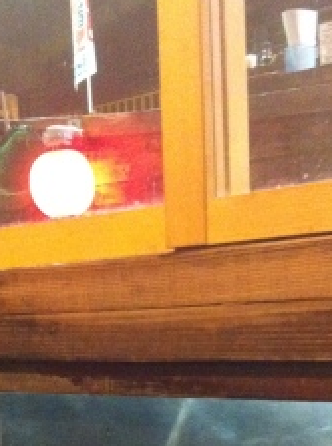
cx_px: 106
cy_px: 374
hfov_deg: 18.8
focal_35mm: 78
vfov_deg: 24.6
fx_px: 1001
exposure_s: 1/15
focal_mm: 3.85
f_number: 2.8
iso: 1000
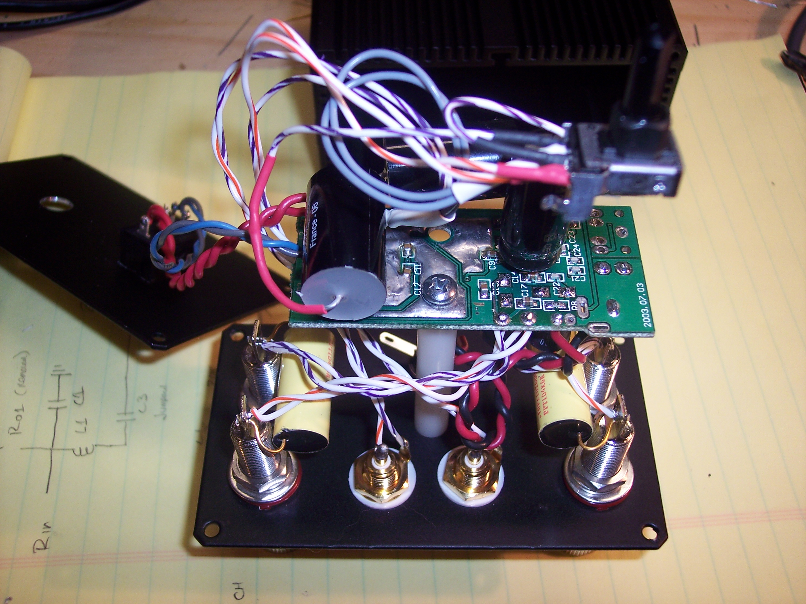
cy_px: 302
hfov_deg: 47.9
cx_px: 403
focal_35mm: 39
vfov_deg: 36.8
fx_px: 908
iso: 100
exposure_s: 1/60
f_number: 2.8
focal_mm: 8
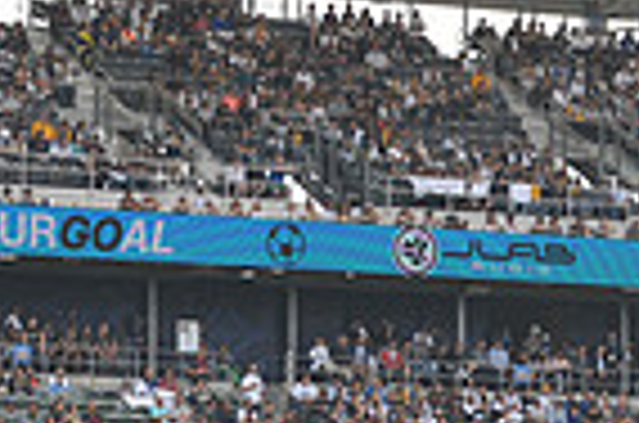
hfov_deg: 7.2
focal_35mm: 286
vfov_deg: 4.8
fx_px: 5065
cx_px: 500
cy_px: 342
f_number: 3.5
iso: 320
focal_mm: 70
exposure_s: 1/2500
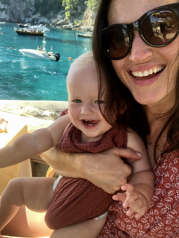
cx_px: 90
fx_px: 220
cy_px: 119
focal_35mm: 32
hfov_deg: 44.2
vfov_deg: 56.8
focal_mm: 2.87
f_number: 2.2
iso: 25
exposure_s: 1/120
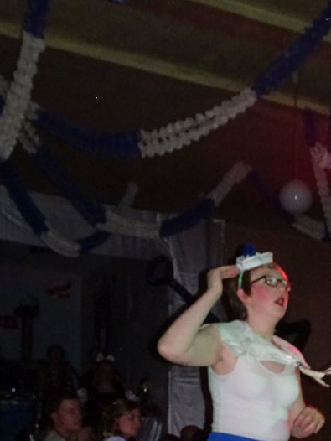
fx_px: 930
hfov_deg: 19.3
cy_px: 469
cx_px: 372
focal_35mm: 73
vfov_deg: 25.0
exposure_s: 1/200
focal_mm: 5.43
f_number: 4
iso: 800
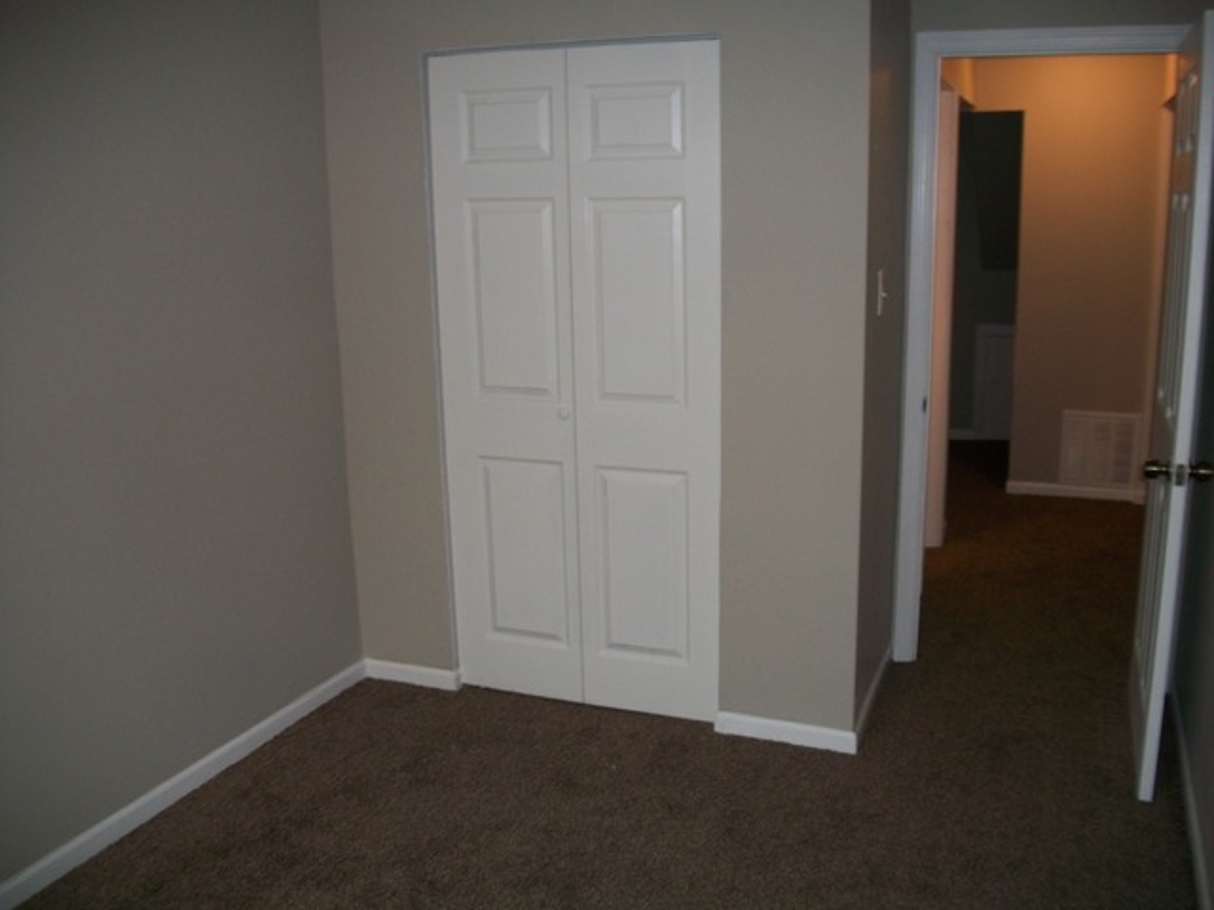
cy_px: 455
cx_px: 607
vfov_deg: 44.2
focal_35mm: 32
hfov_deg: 56.8
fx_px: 1122
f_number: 2.9
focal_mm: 5.7
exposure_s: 1/30
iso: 80
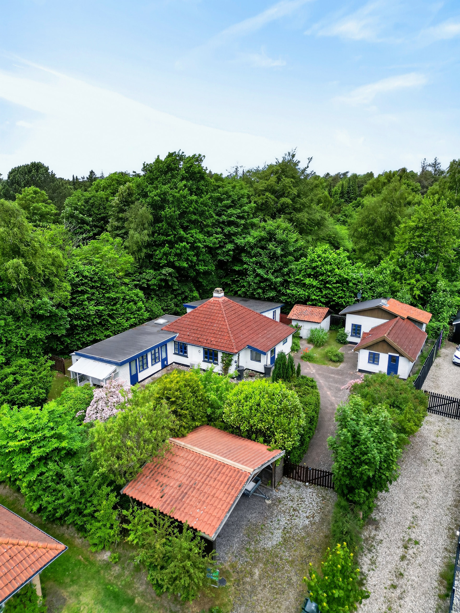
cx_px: 230
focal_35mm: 24
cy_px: 306
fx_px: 425
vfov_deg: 71.6
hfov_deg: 56.8
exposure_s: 1/2000
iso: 100
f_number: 1.7
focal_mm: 6.7
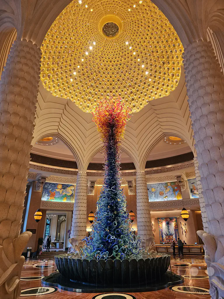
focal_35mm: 23
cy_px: 150
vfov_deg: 73.9
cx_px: 112
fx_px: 198
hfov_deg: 58.9
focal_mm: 6.3
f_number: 1.7
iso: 640
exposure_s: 1/100
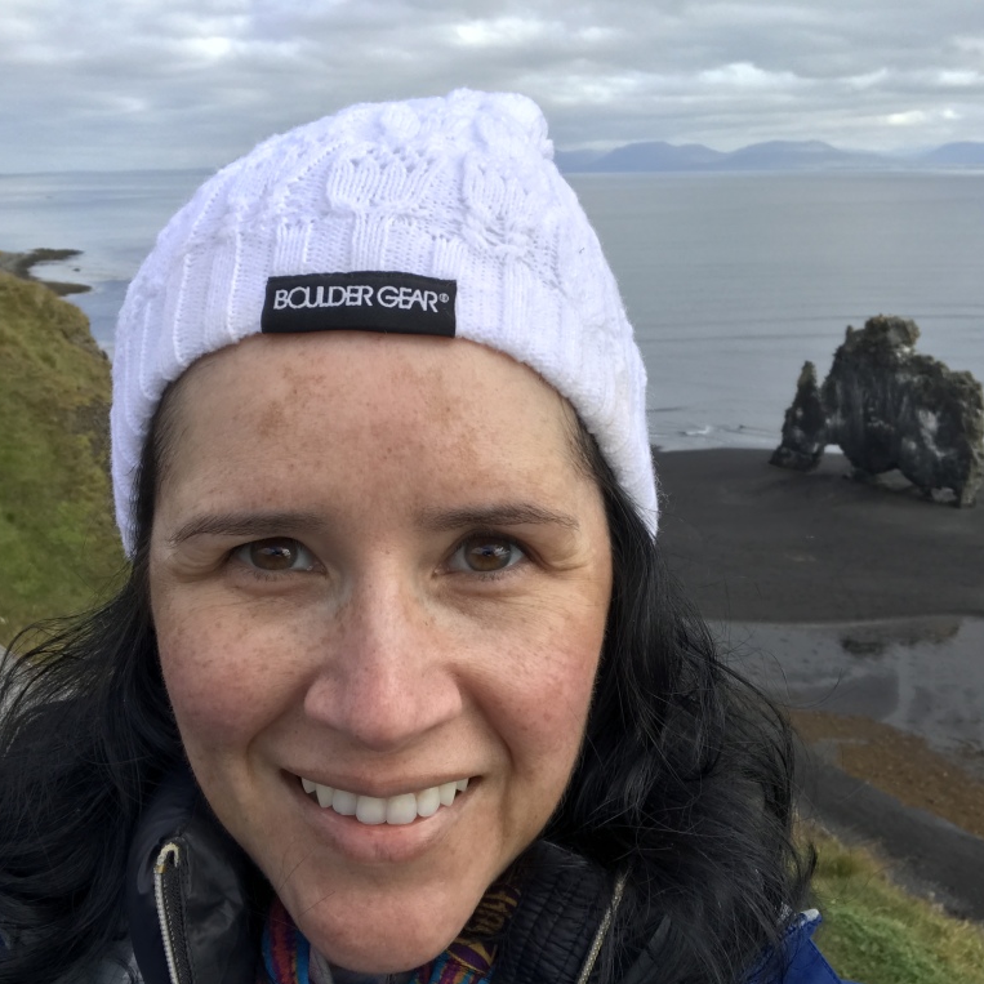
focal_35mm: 38
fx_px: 1222
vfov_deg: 43.9
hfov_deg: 43.8
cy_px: 493
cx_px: 460
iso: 25
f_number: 2.2
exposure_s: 1/385
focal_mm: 2.87
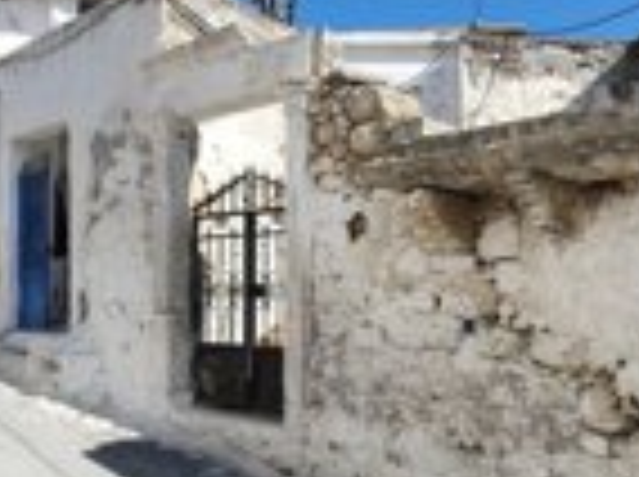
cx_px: 508
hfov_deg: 52.0
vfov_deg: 42.2
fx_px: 608
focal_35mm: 33
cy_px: 320
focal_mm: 1.8
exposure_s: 1/904
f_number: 2.2
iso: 50
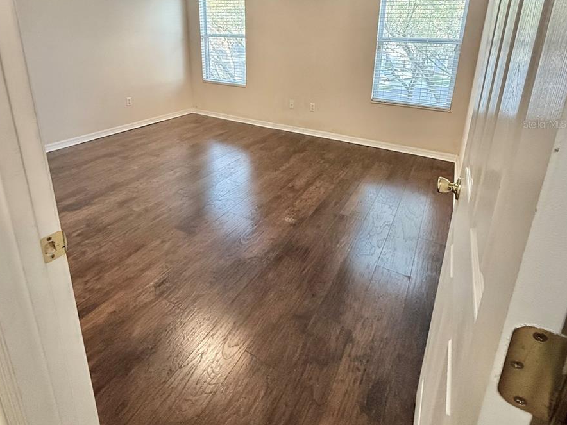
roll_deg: -1.8
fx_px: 311
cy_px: 124
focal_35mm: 19
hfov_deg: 84.7
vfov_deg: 65.8
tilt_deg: -15.4
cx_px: 280
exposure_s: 1/120
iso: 640
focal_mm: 2.22
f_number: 2.2
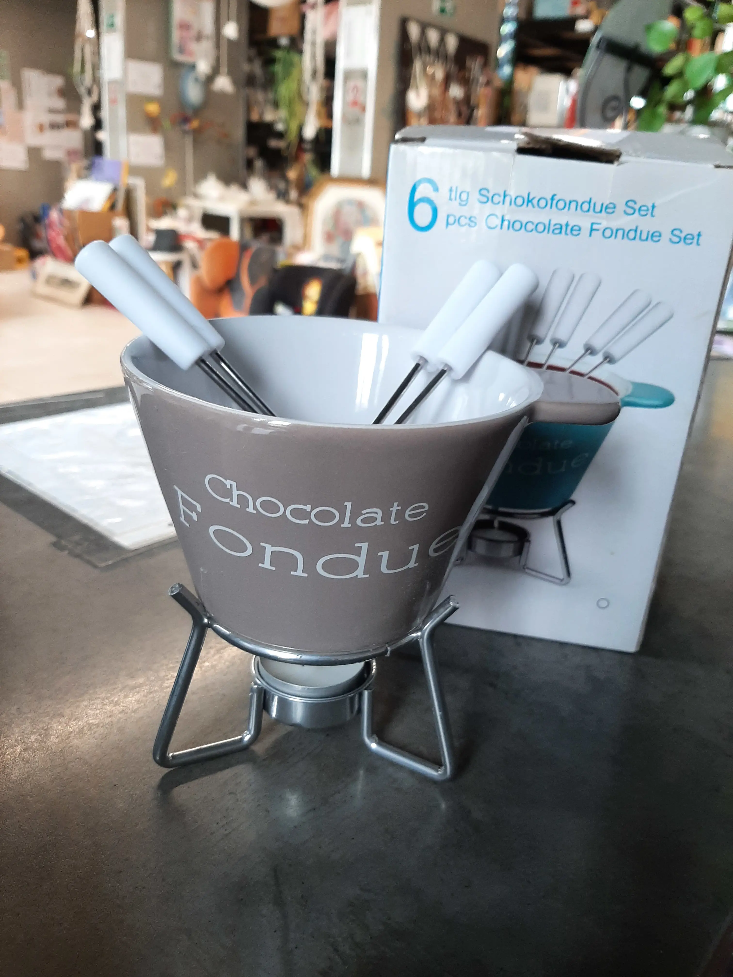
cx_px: 366
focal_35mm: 26
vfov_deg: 67.3
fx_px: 734
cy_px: 488
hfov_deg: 53.1
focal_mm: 3.93
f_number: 1.7
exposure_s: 1/50
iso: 125
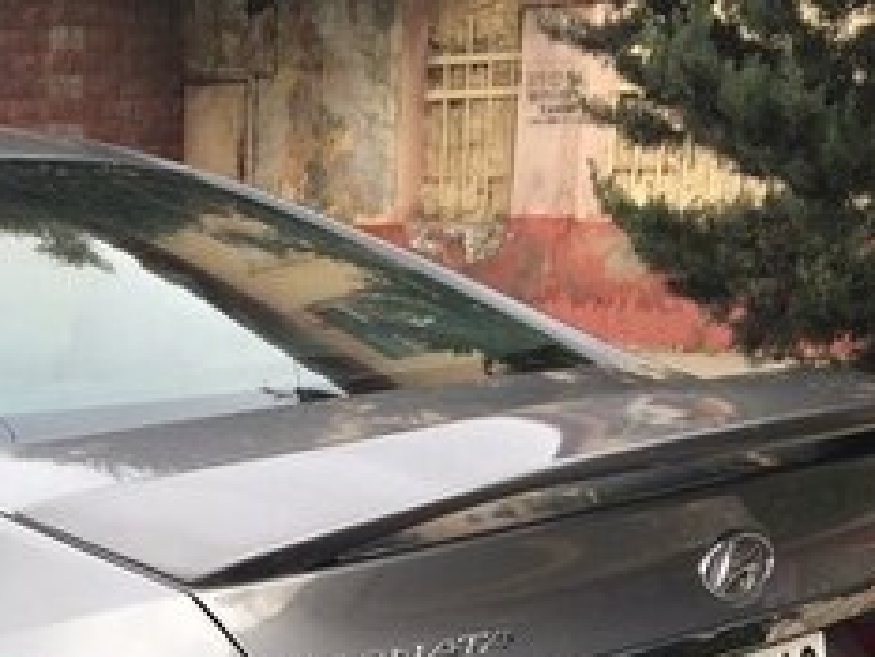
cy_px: 741
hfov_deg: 22.0
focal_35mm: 82
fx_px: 2074
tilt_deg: -17.6
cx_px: -180
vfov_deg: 17.3
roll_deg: -0.7
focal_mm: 4.15
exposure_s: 1/120
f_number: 2.2
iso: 32
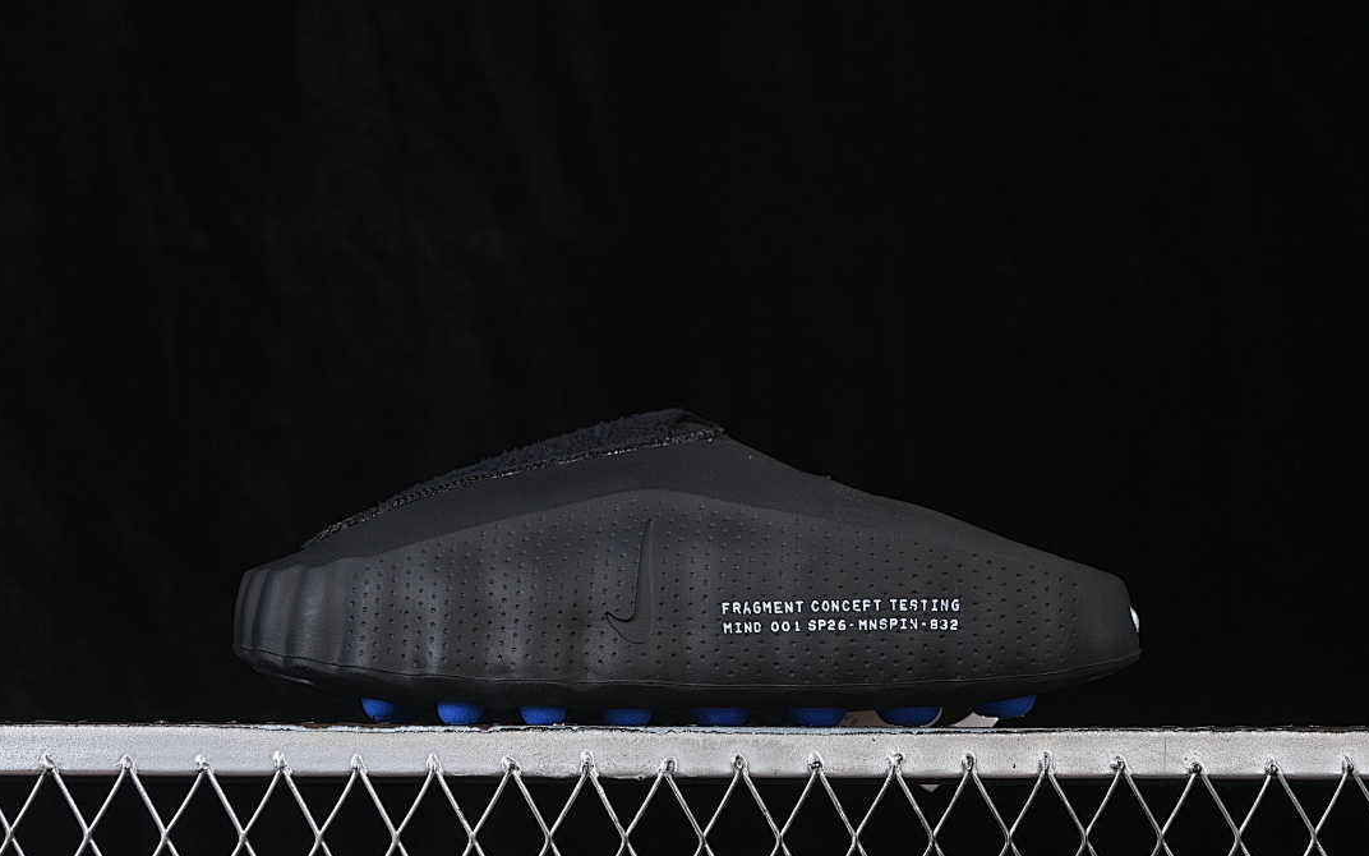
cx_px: 684
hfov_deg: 26.8
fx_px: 2873
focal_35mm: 77
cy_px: 439
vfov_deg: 16.9
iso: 160
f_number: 6.3
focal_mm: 50
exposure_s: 1/60
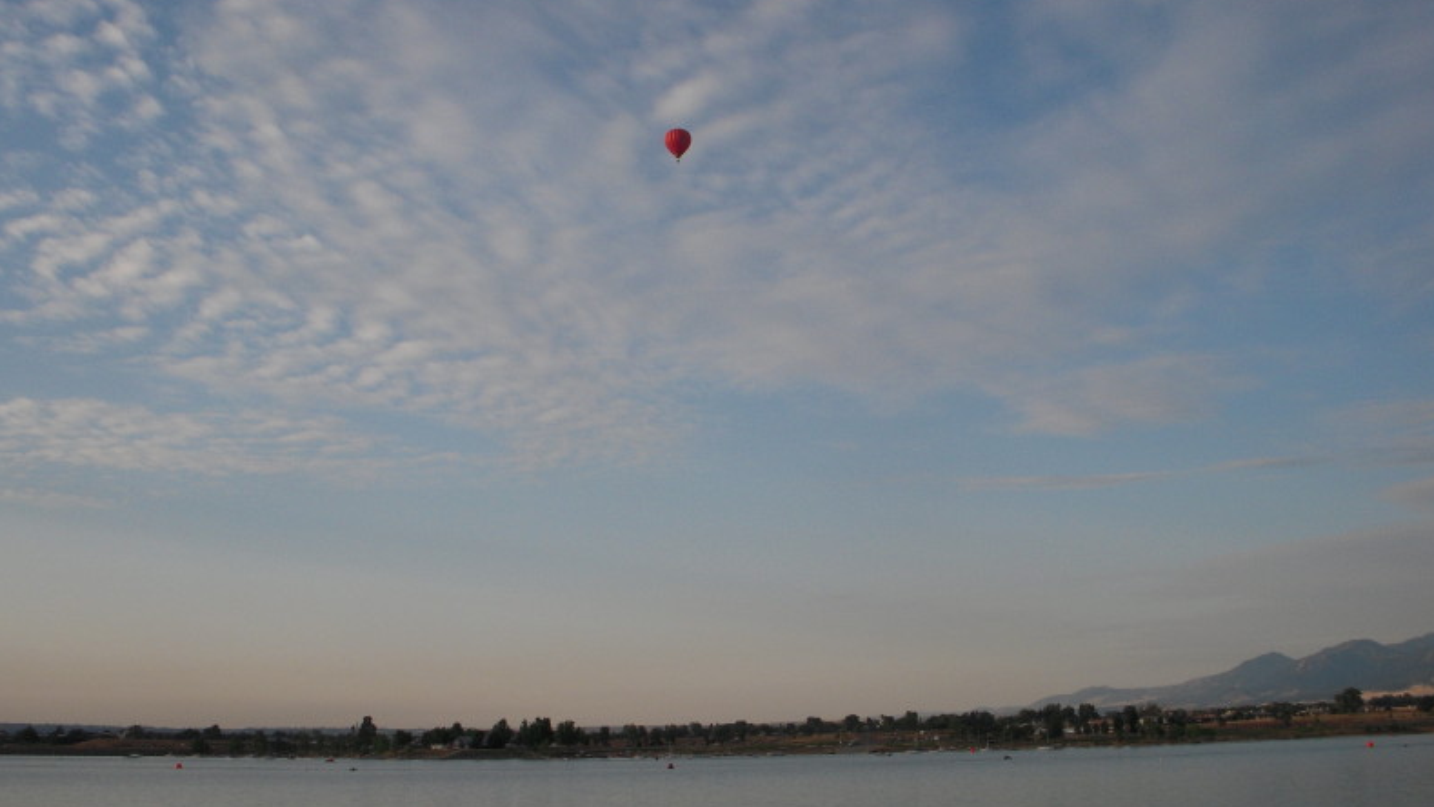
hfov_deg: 48.4
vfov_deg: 28.3
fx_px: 1597
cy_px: 431
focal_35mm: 42
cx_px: 723
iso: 100
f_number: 6.6
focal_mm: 6.3
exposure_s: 1/250
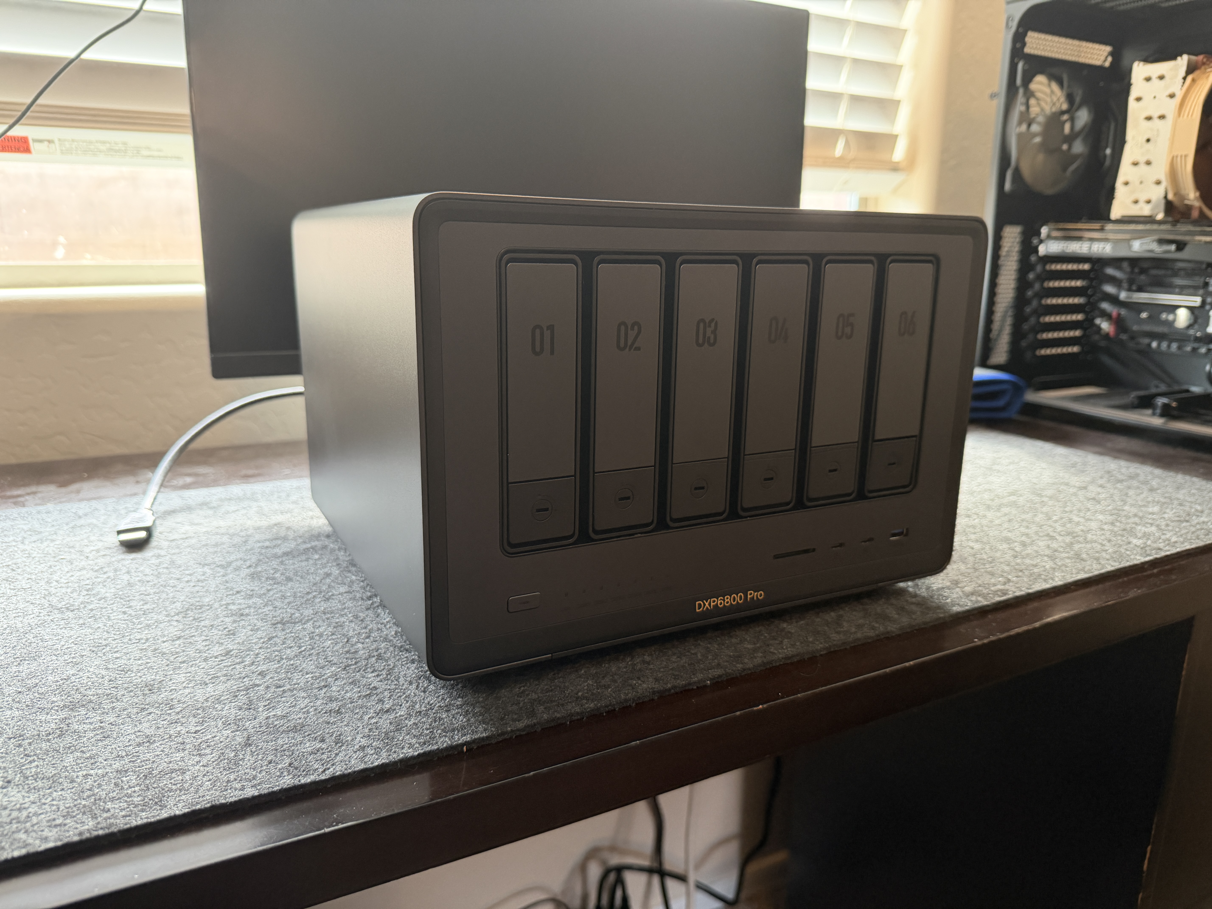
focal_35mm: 24
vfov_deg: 56.8
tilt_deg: -13.7
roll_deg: -0.8
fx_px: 840
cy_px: 454
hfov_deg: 71.6
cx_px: 606
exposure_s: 1/60
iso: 500
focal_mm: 6.76
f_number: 1.78
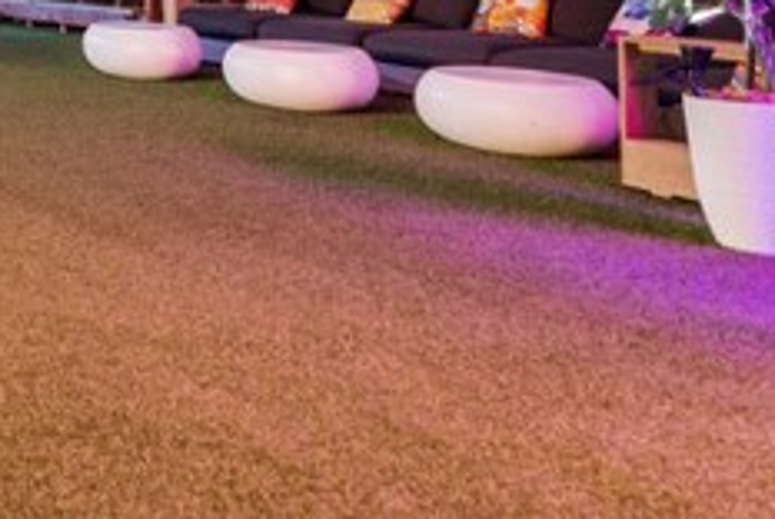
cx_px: -605
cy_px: -121
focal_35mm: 60
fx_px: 1293
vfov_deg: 21.0
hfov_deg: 21.8
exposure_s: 2.5
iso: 400
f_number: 3.5
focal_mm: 14
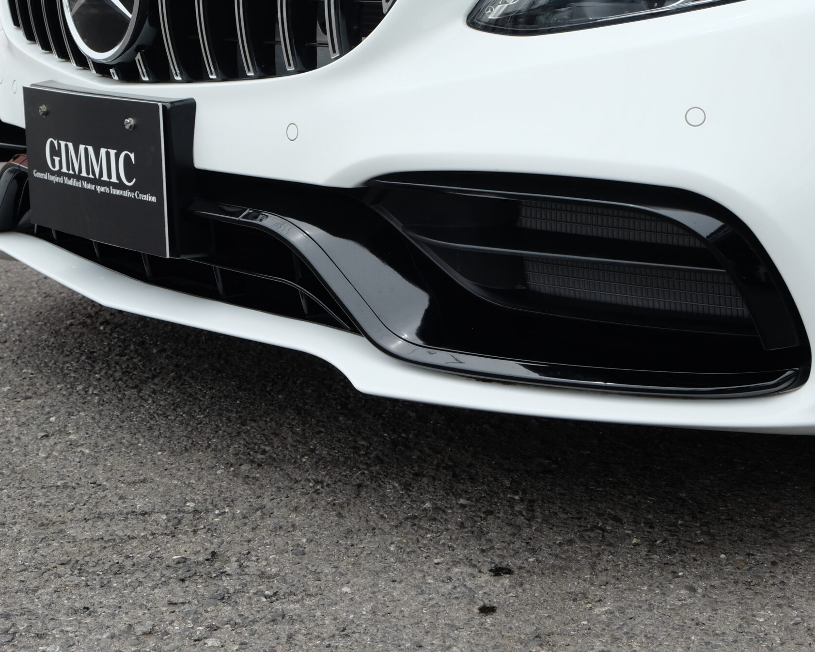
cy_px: 262
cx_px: 459
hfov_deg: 27.1
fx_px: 1688
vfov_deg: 21.8
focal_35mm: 70
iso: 400
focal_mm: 32.9
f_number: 7.1
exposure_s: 1/350
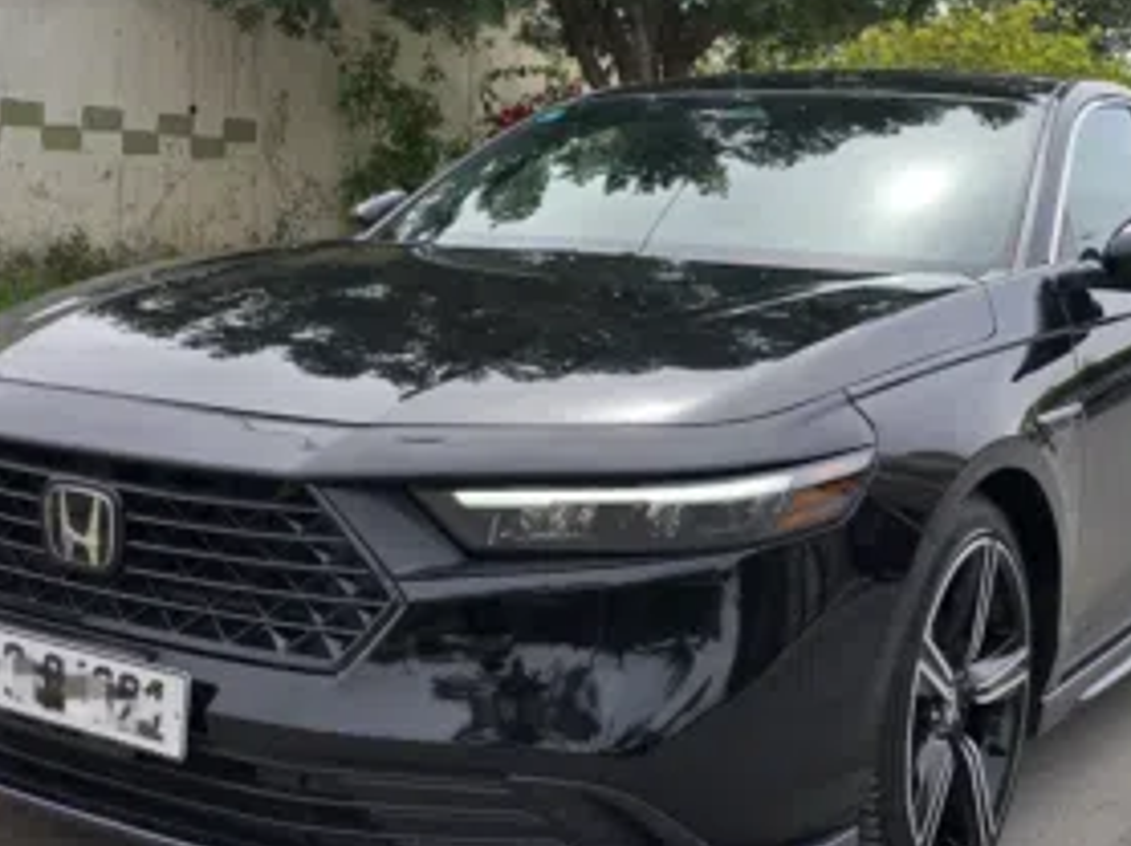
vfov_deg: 27.5
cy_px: 366
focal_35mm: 53
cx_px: 566
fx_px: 1730
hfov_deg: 36.2
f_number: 1.7
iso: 12
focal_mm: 6.3
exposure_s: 1/833
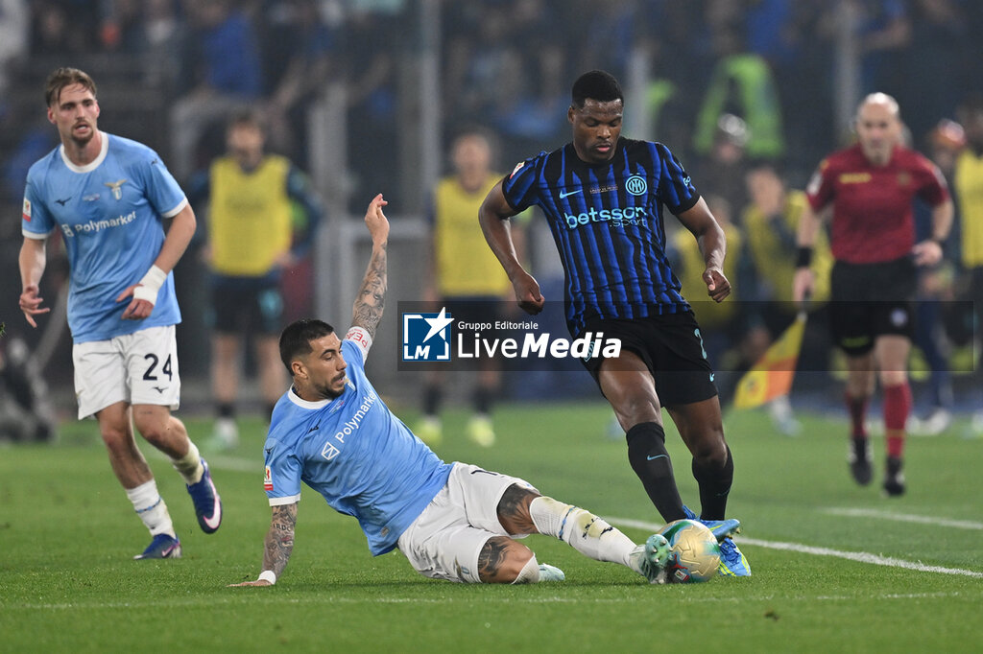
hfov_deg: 5.2
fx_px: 10918
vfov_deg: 3.4
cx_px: 492
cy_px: 327
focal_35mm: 400
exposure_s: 1/2000
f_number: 3.2
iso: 1600
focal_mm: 400
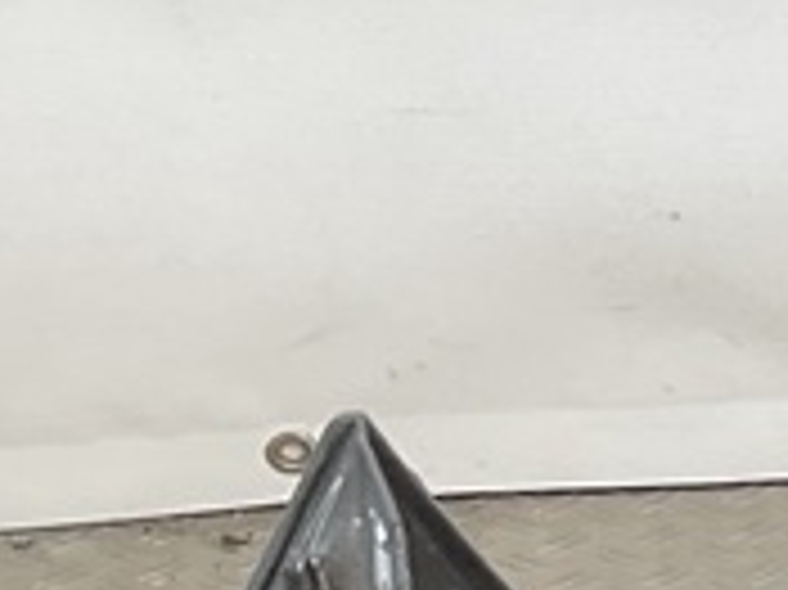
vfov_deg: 8.4
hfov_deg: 10.0
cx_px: 2049
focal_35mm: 167
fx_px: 3799
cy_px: 1252
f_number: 1.8
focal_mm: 3
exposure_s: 1/120
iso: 20
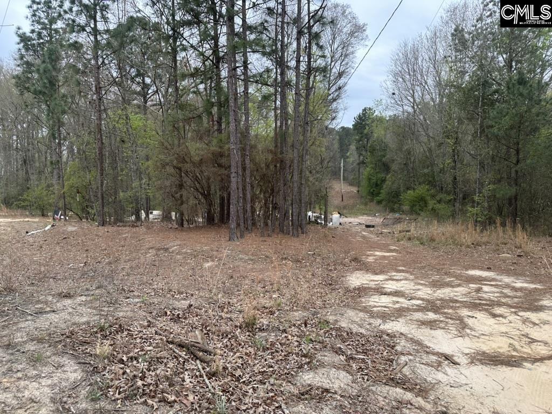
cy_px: 207
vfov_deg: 56.8
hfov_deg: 71.6
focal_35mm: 24
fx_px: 383
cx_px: 276
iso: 80
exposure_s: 1/127
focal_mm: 6.86
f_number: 1.78
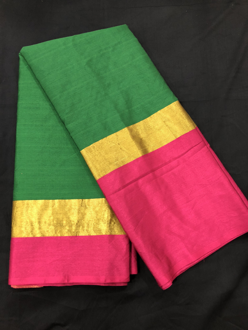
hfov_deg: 49.7
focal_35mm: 28
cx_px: 124
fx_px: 267
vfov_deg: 63.4
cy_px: 165
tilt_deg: -76.9
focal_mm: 4
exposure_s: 1/13
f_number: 1.8
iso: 100
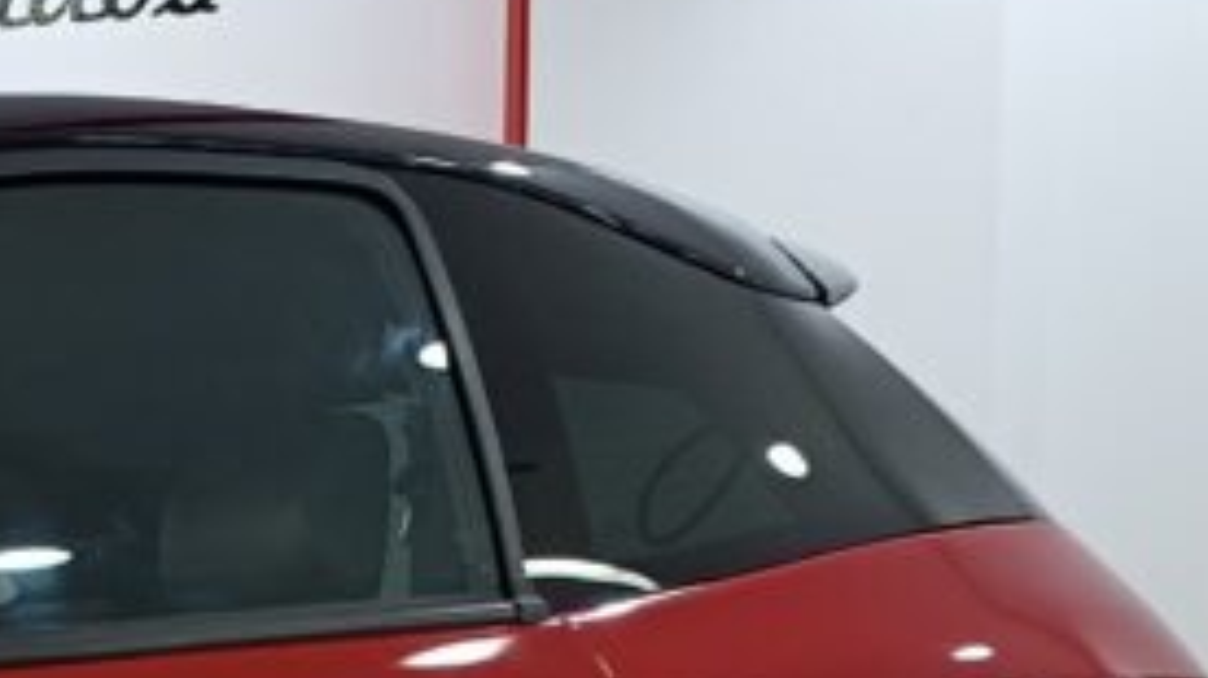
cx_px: -670
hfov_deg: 19.6
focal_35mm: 93
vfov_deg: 12.3
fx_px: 2978
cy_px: 1061
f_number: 1.65
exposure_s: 1/100
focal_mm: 6.11
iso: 397
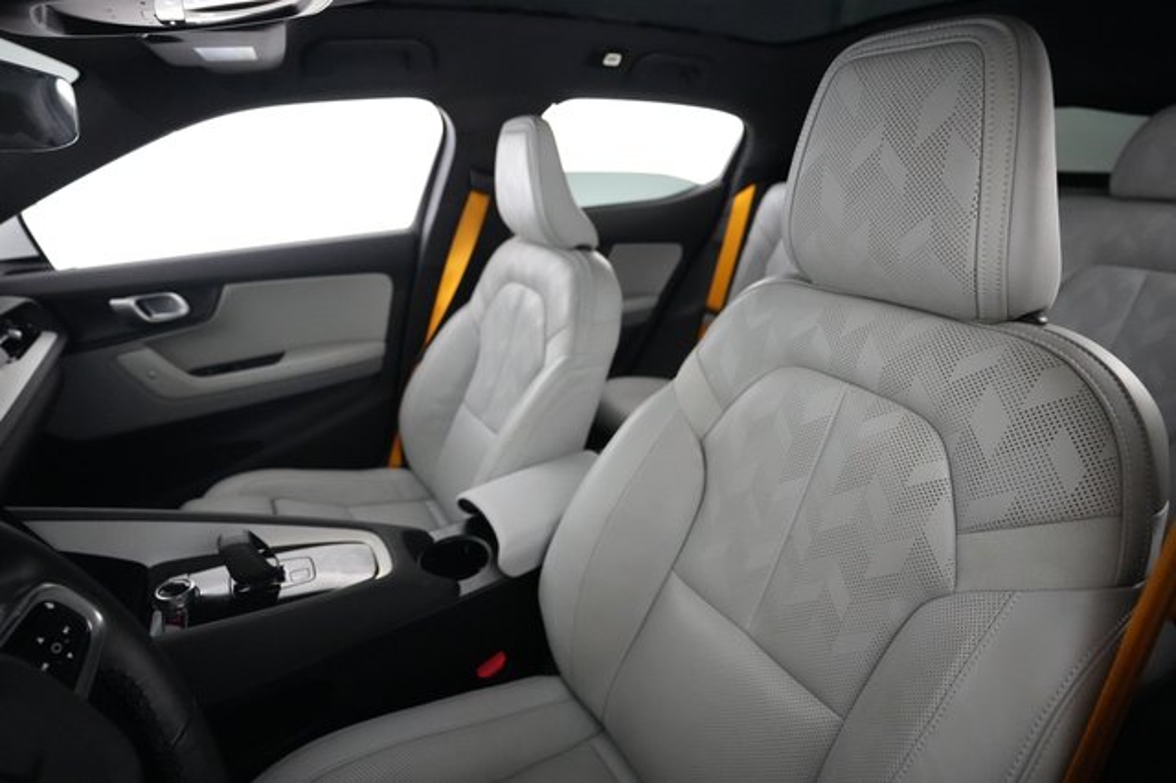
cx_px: 588
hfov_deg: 93.3
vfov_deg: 70.4
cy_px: 392
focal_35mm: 17
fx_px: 555
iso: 12800
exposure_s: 1/125
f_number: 2.8
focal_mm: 17
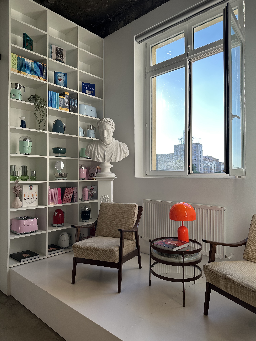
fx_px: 237
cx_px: 128
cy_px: 170
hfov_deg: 56.8
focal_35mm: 24
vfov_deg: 71.6
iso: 80
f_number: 1.78
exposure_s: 1/718
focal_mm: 6.86
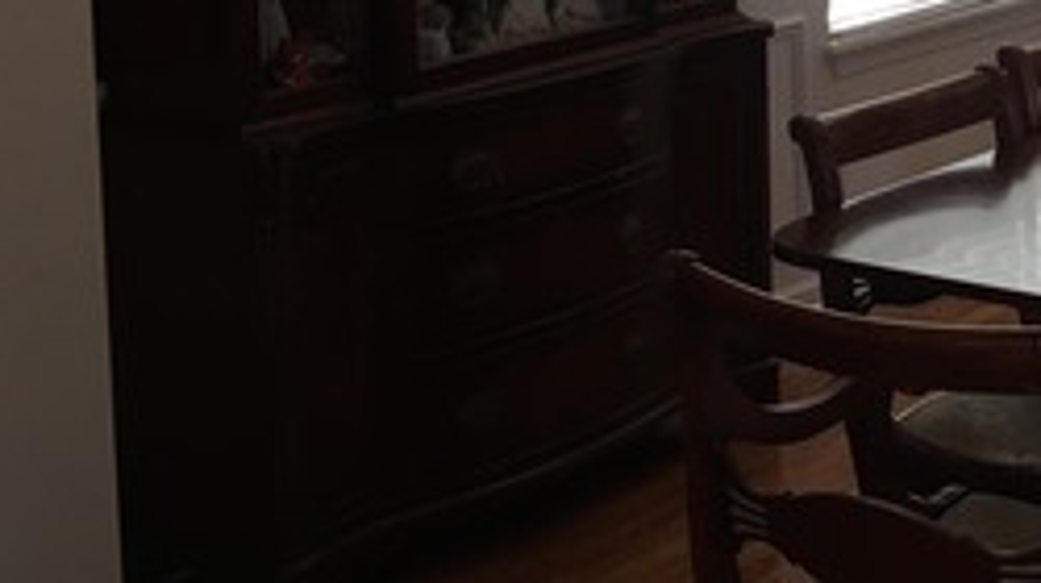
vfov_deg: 14.3
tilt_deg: -5.5
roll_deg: +0.3
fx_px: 2233
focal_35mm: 81
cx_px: 1174
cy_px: -146
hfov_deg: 24.3
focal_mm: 4.15
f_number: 2.2
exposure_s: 1/15
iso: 32
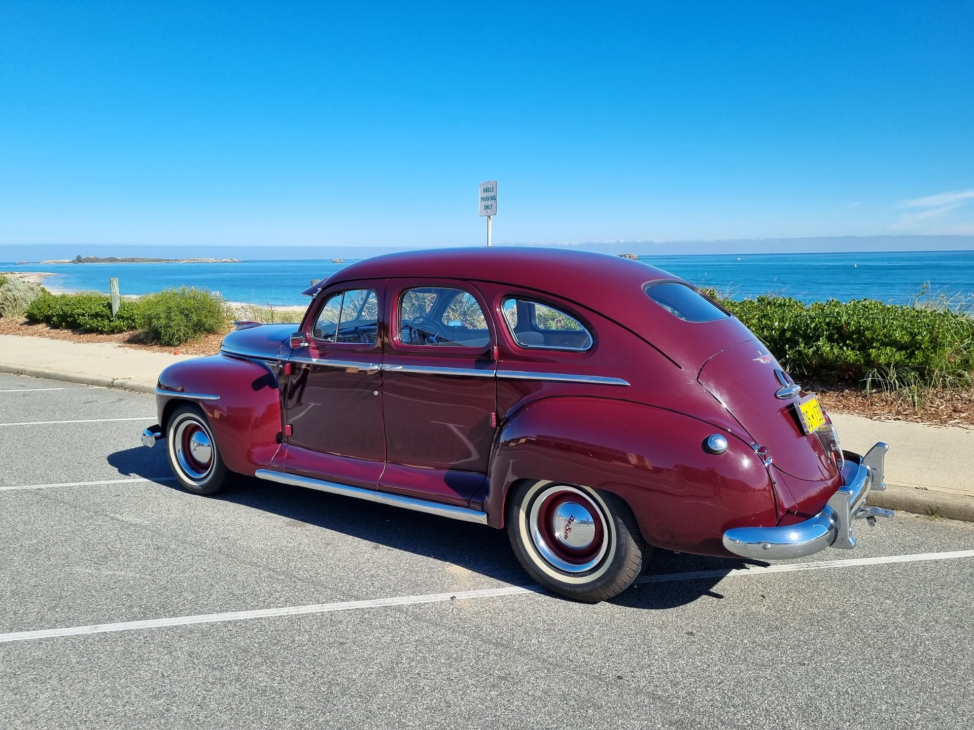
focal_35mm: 26
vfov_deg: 53.1
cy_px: 365
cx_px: 487
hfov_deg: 67.3
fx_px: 732
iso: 50
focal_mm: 5.4
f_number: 1.8
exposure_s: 1/2488
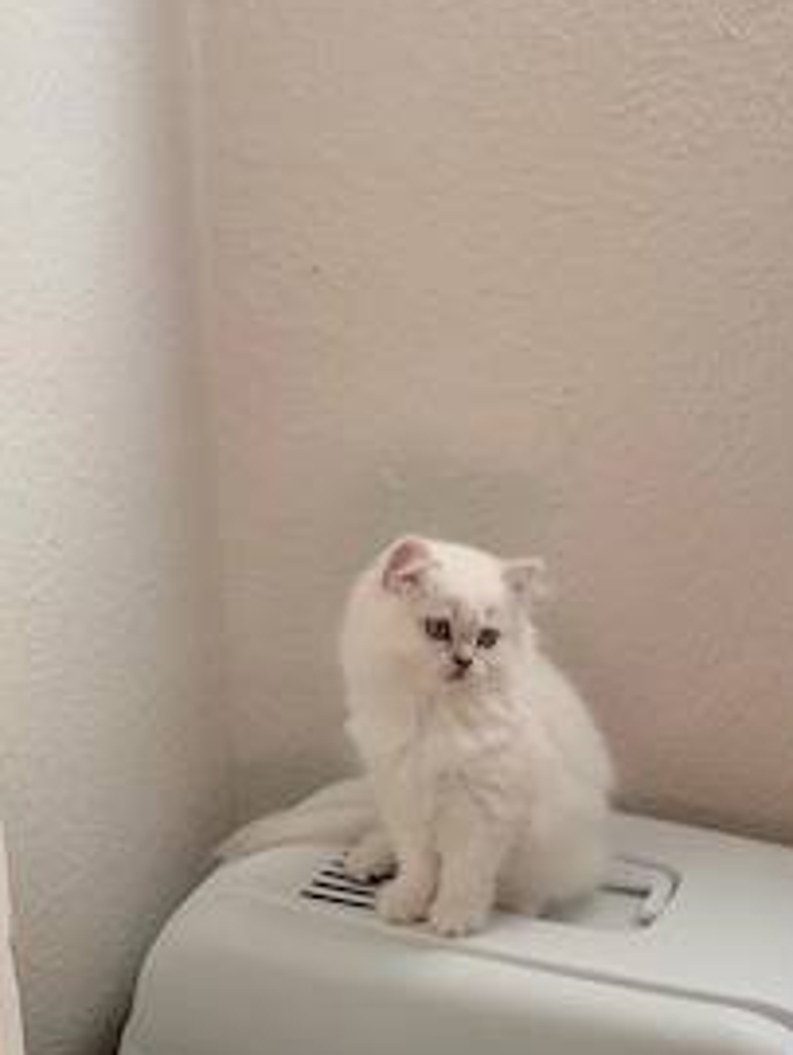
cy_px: 696
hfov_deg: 20.6
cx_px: 555
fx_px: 2165
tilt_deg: -20.6
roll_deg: -0.2
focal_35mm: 71
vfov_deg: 27.2
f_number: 1.78
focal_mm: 6.76
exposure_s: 1/77
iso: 100
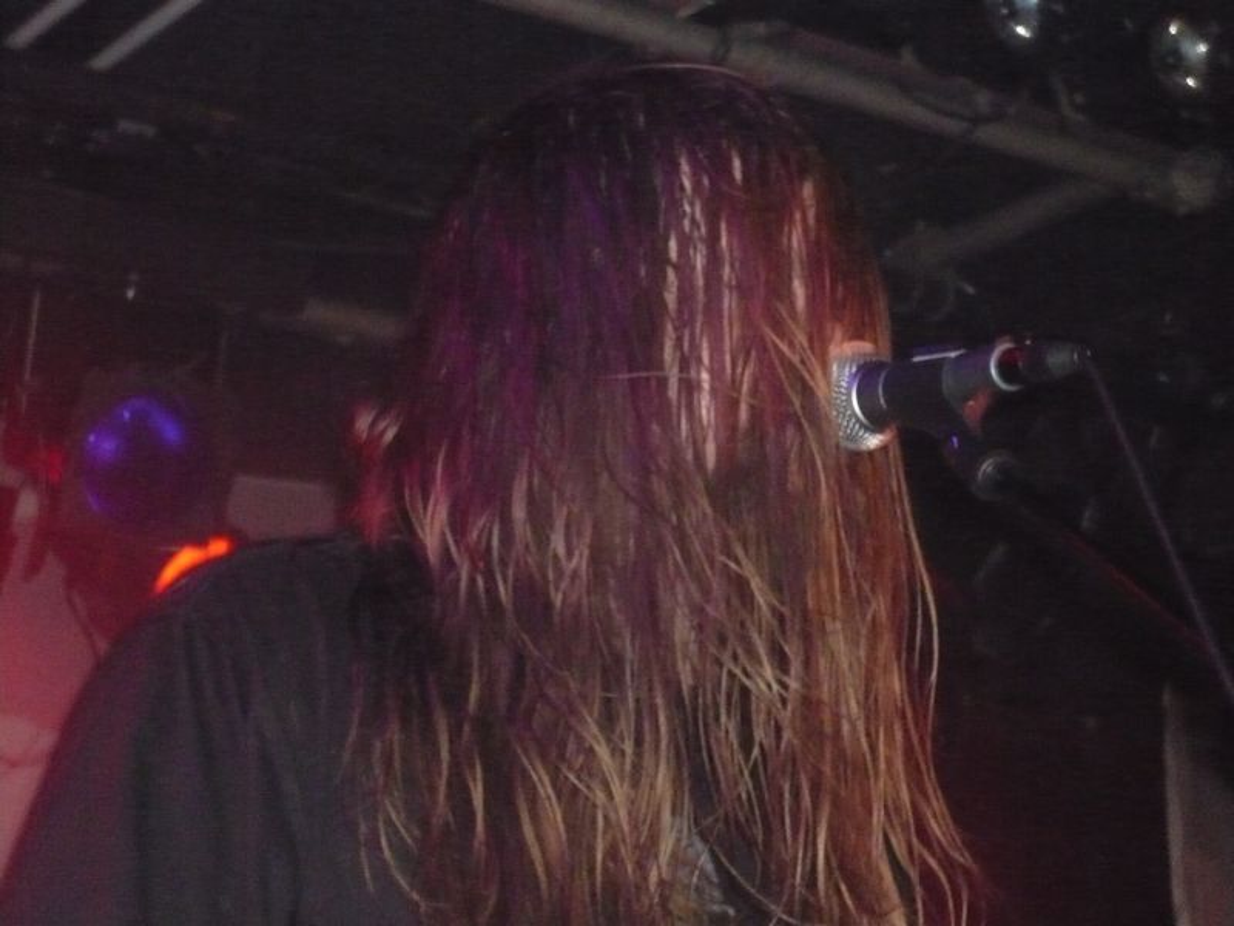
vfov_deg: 14.8
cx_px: 617
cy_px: 463
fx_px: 3565
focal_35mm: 100
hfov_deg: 19.6
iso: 800
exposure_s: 1/30
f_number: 5.6
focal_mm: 16.4
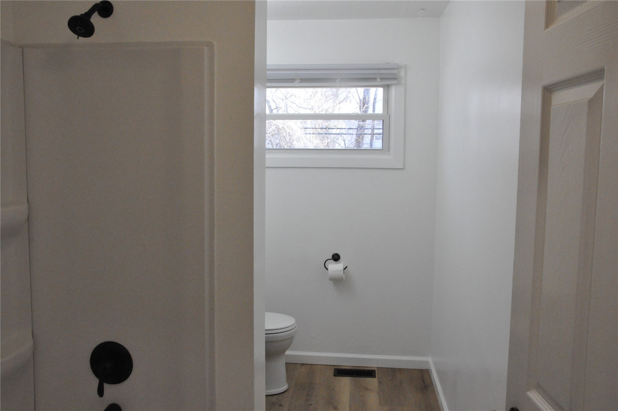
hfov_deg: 59.6
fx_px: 540
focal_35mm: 32
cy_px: 206
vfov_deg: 41.6
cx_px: 309
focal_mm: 21
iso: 3200
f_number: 11
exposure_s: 1/125
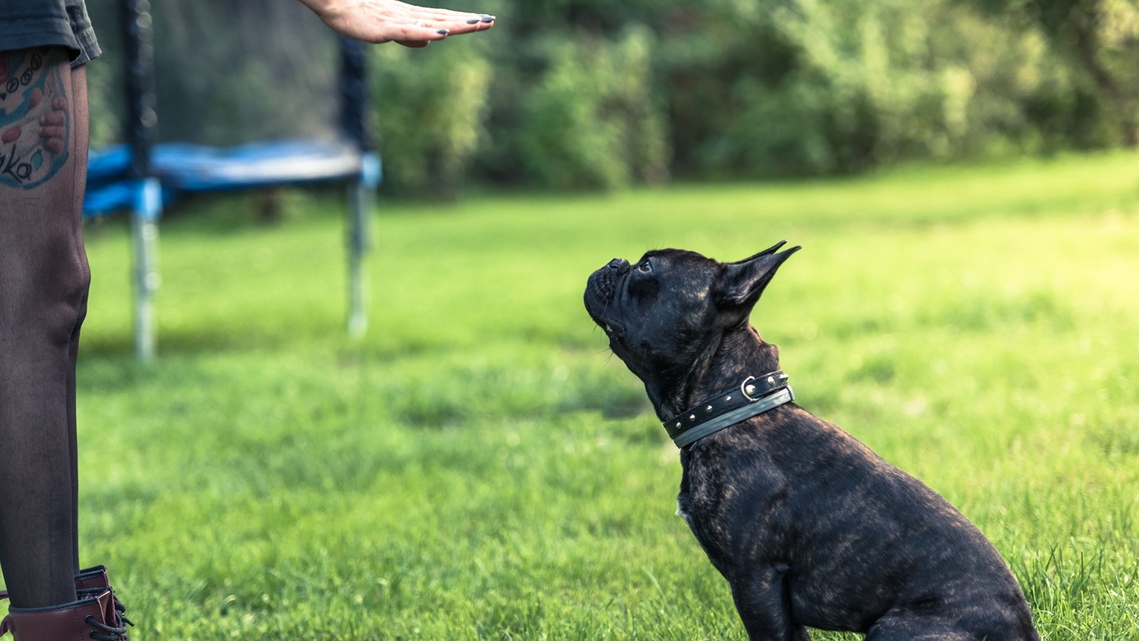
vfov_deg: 10.9
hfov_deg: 19.3
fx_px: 3353
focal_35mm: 111
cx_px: 565
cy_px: 326
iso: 400
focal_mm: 105
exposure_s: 1/250
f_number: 3.2
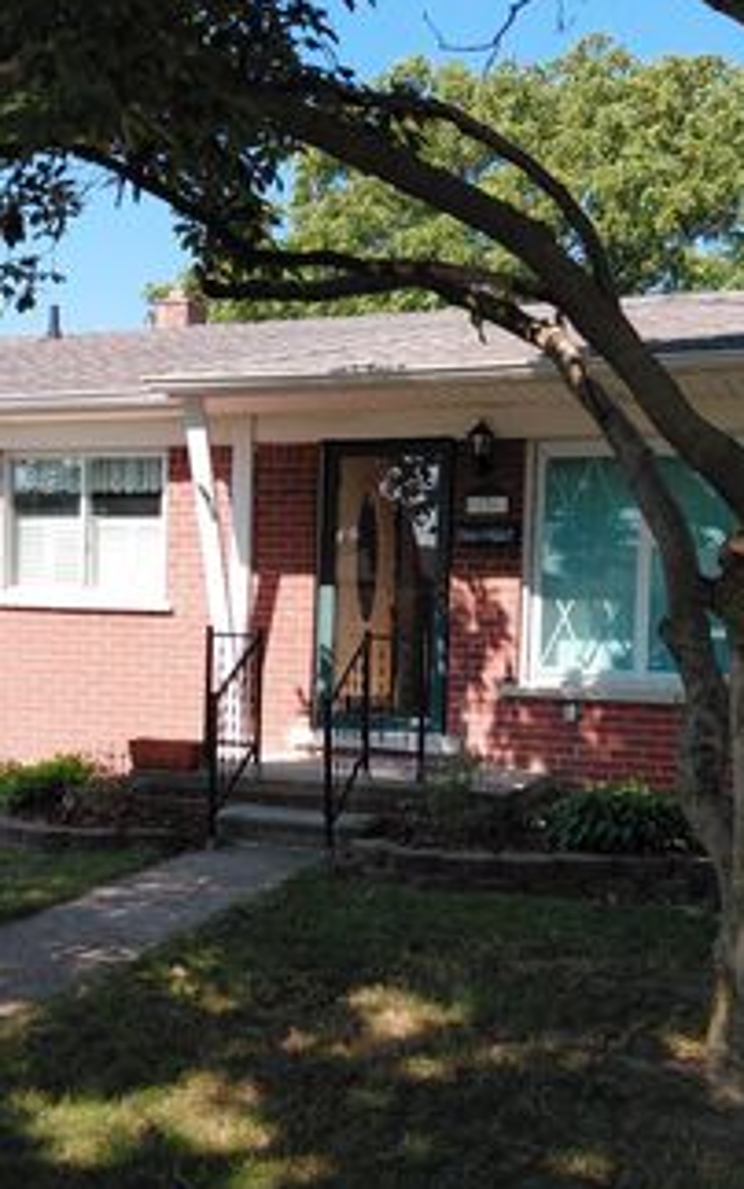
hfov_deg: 31.2
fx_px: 1330
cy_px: 657
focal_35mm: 41
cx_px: 324
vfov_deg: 48.1
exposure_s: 1/985
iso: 50
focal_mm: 4.69
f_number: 1.8
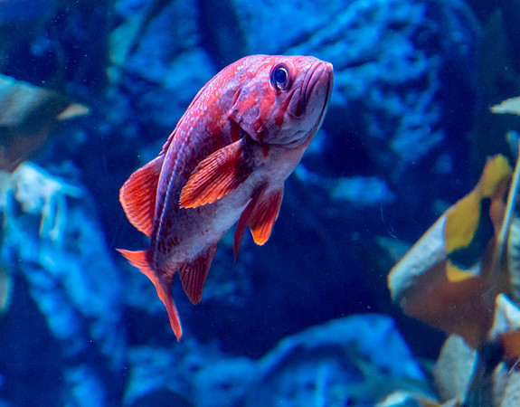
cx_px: 146
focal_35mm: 133
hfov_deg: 14.6
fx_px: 2026
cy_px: 202
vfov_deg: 11.5
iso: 4000
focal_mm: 65
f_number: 4.5
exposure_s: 1/40
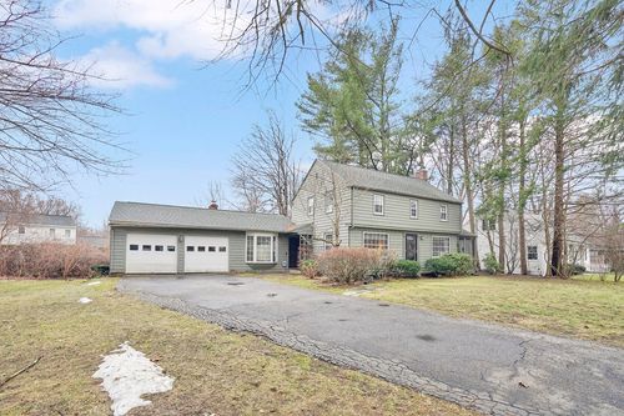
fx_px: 277
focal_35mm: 16
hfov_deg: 96.8
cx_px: 312
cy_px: 208
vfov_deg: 73.7
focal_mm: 16
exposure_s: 1/100
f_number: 7.1
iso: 100
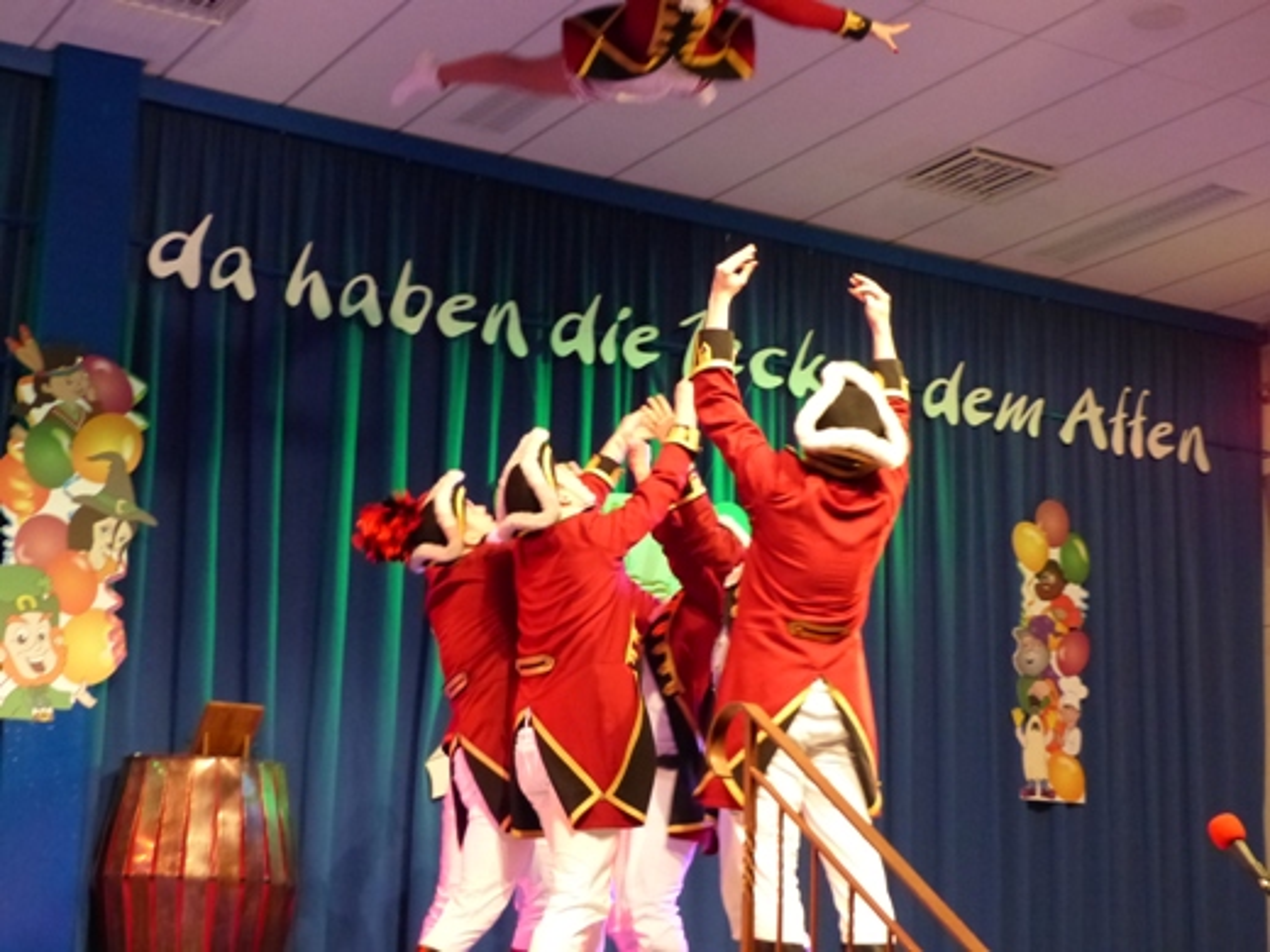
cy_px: 476
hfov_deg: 31.7
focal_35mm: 61
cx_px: 635
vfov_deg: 24.0
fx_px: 2238
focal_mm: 10.9
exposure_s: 1/40
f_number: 2.8
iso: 800
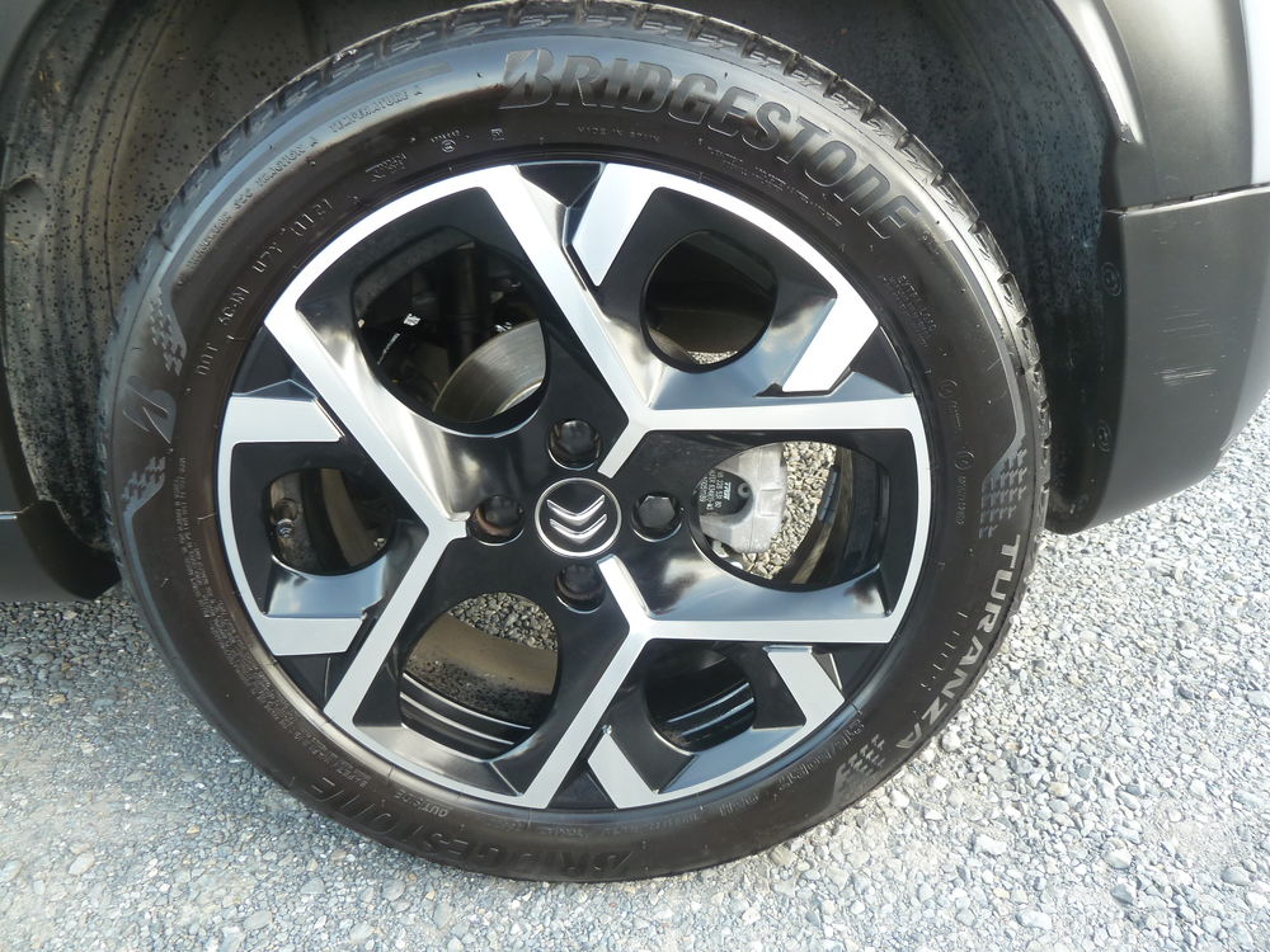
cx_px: 635
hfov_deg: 69.4
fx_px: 917
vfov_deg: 54.9
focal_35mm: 25
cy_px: 476
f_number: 3.3
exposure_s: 1/30
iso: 80
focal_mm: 4.1
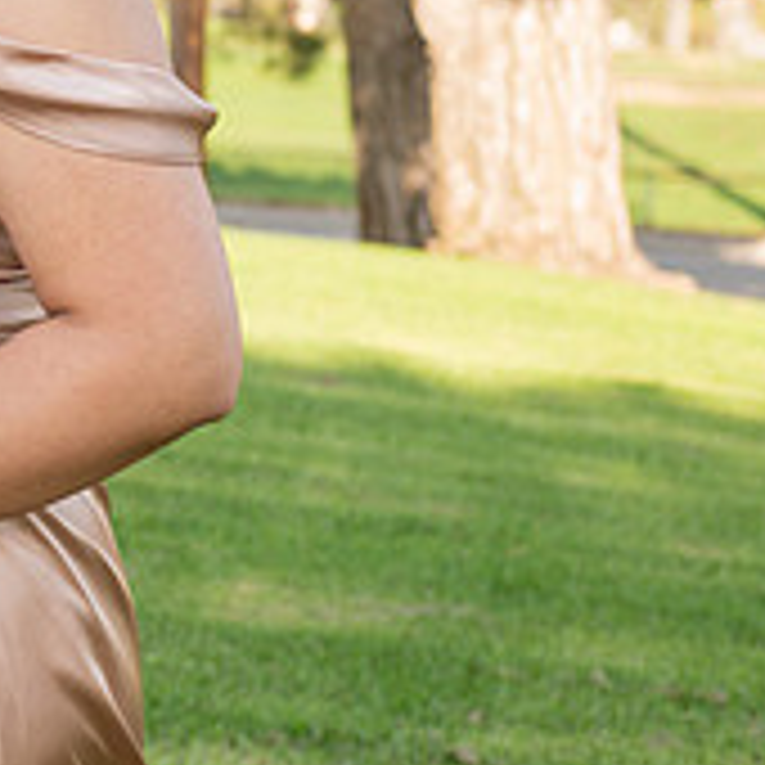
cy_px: -15
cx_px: -646
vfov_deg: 11.2
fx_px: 3875
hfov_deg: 10.5
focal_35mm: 155
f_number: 4
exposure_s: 1/160
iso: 80
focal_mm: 48
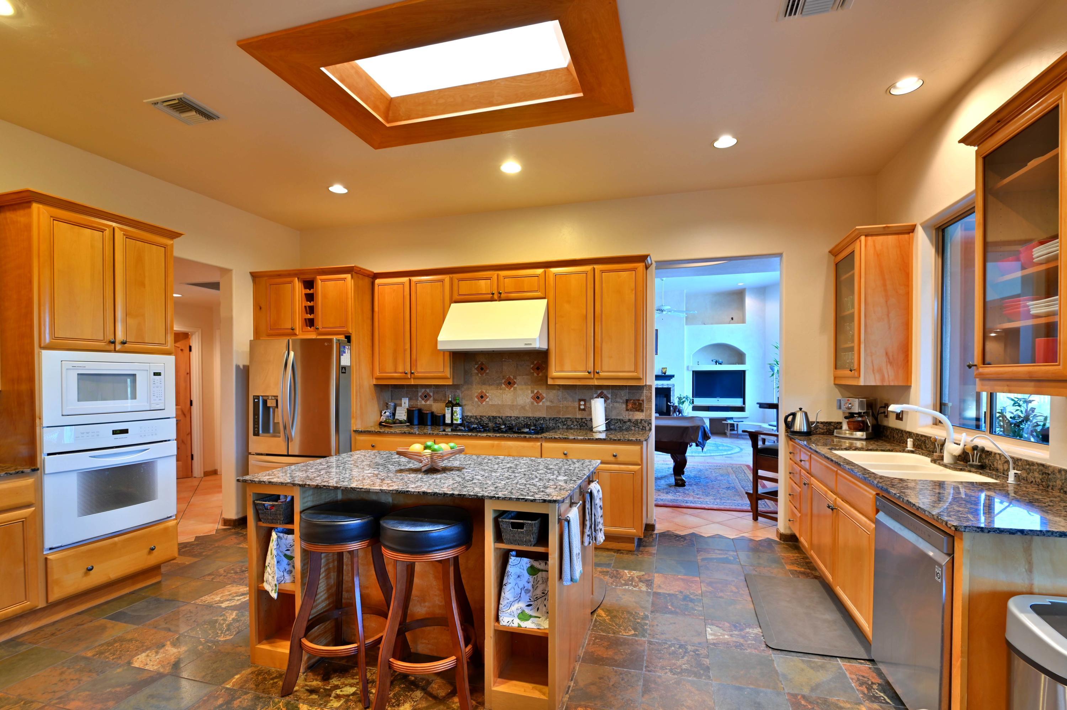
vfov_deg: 73.7
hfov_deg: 96.8
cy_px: 355
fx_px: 474
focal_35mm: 16
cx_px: 534
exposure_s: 2
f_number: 9
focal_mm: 16
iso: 100
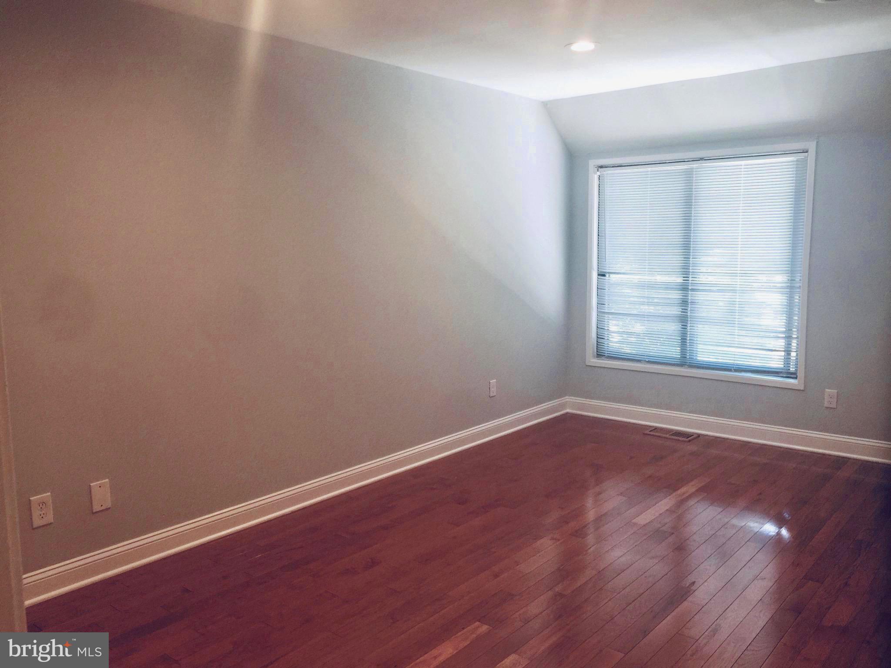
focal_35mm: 29
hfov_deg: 61.7
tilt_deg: -7.2
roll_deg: +0.0
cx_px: 446
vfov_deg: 48.2
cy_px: 334
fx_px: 746
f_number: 2.2
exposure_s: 1/30
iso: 40
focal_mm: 4.15
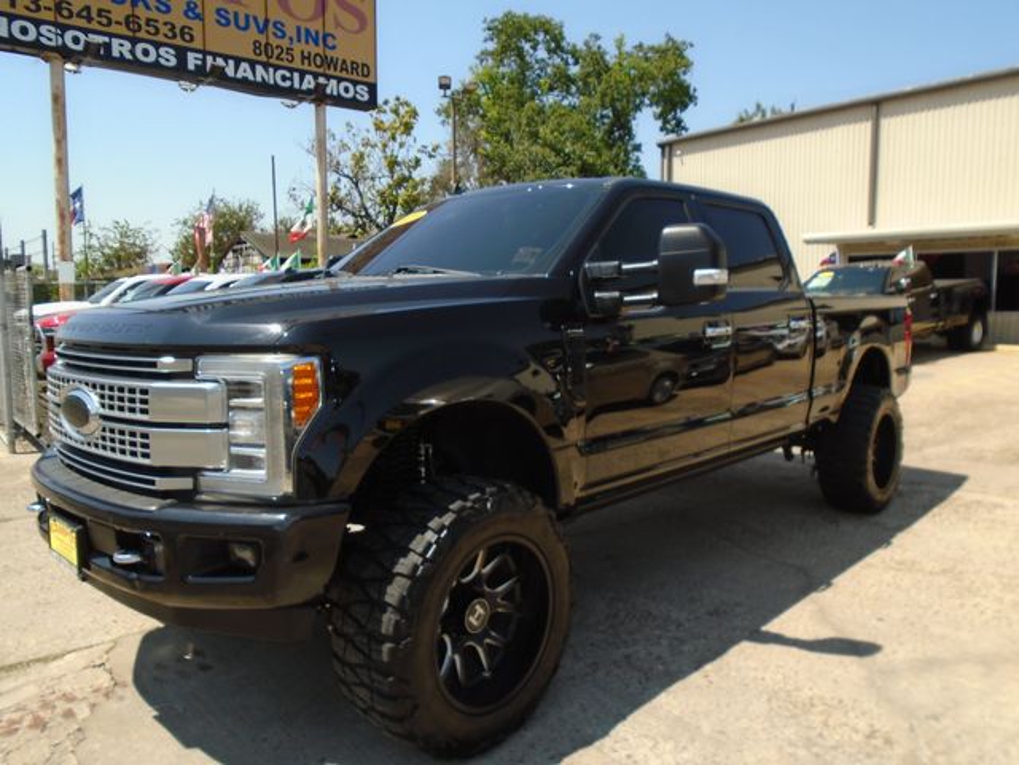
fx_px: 765
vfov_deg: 53.1
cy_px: 382
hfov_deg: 67.3
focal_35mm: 26
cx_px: 510
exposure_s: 1/800
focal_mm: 4.6
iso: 100
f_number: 3.2
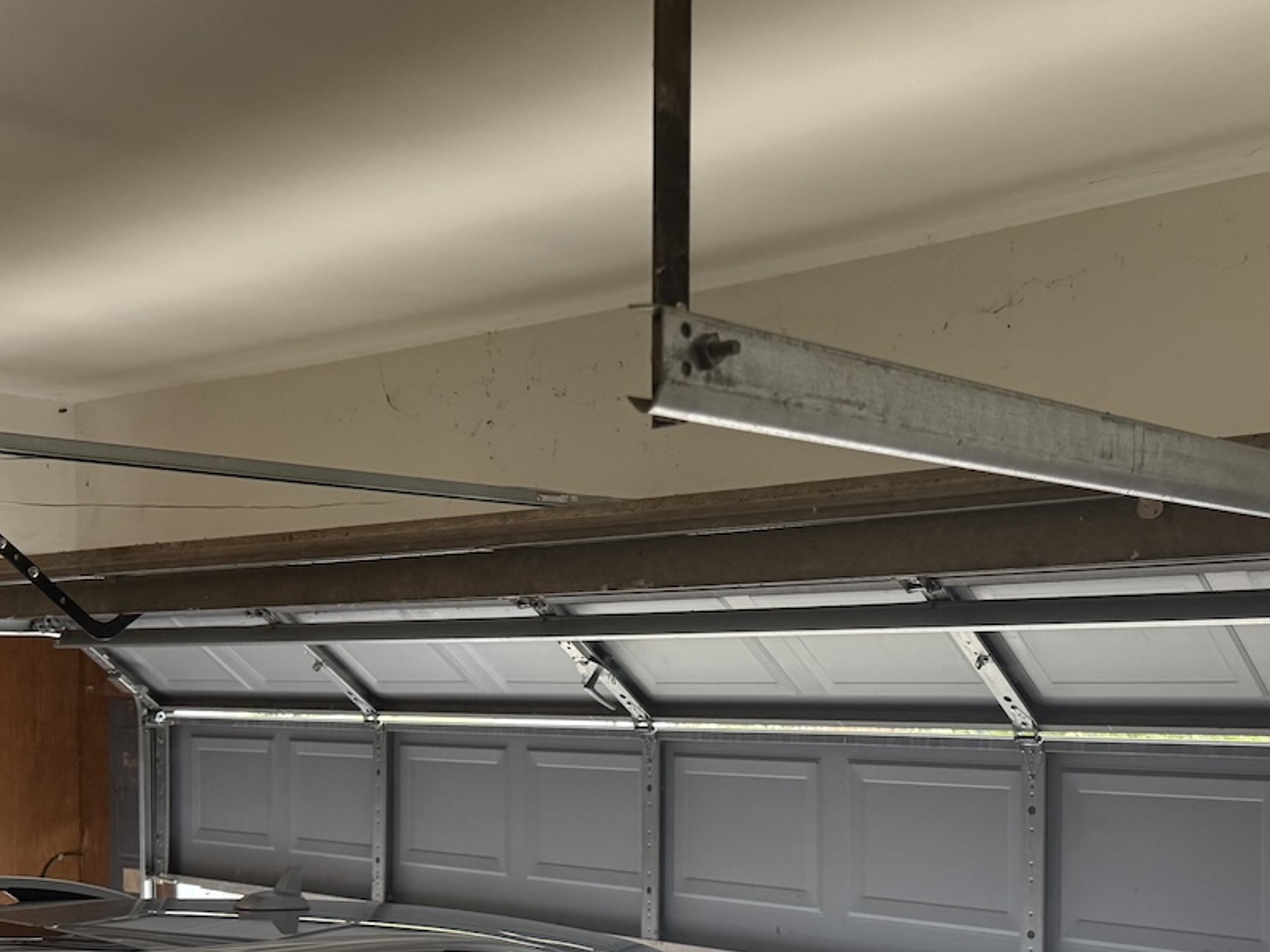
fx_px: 1651
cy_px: 731
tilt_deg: -1.3
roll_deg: +0.1
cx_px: 805
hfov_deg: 41.7
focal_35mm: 45
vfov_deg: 31.5
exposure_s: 1/60
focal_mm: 6.76
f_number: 1.78
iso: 200
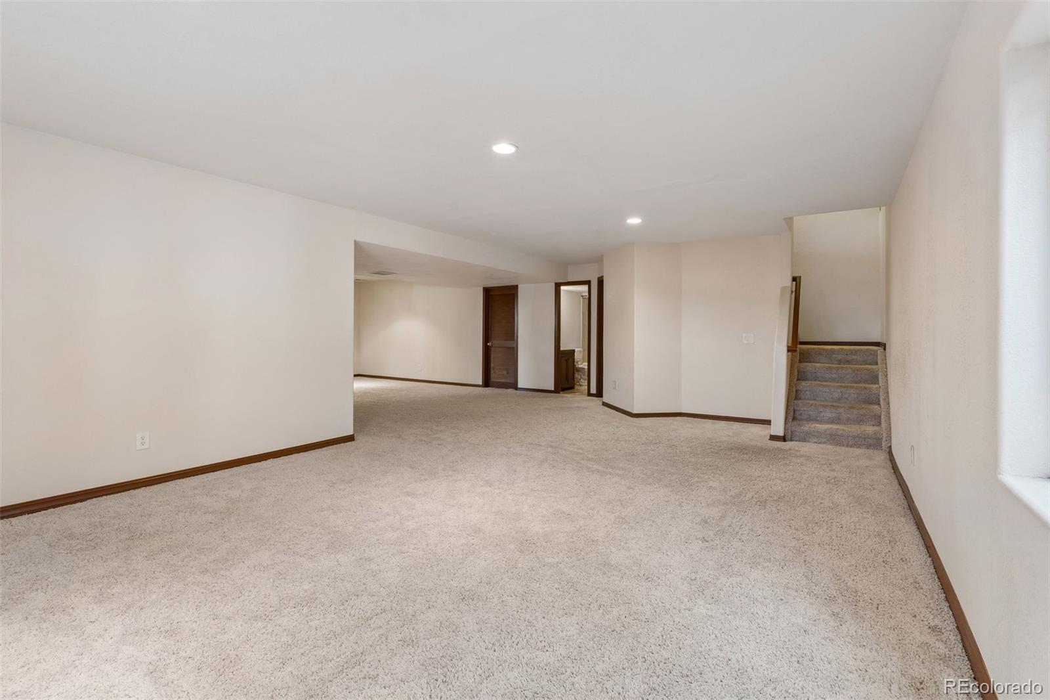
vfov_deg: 70.4
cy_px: 350
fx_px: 496
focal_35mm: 17
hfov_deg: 93.3
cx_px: 525
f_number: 9
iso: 400
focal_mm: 17
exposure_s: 1/4
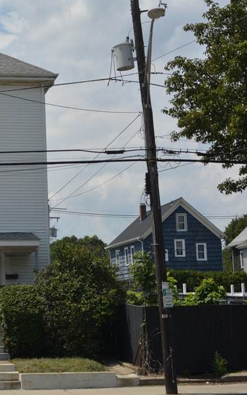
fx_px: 927
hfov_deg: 14.7
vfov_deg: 24.1
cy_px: 168
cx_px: -45
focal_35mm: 86
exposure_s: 1/320
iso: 100
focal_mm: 32
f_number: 8
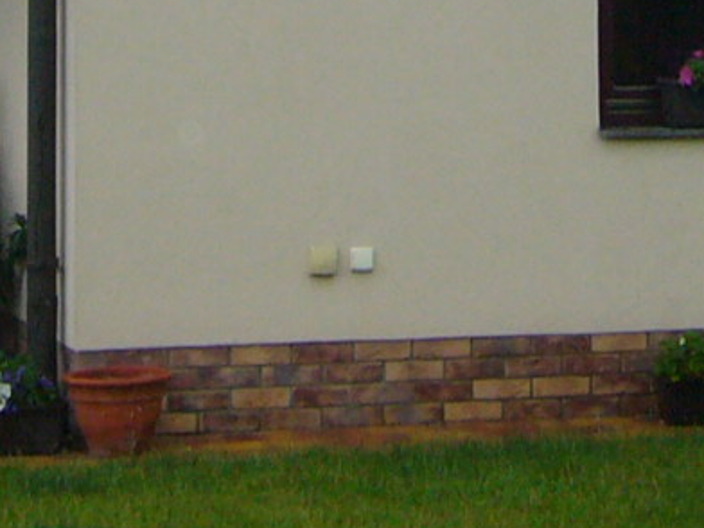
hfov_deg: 10.8
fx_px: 3722
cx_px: 530
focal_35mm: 183
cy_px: -411
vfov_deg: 7.9
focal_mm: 5.8
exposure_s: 1/30
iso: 100
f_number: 2.8
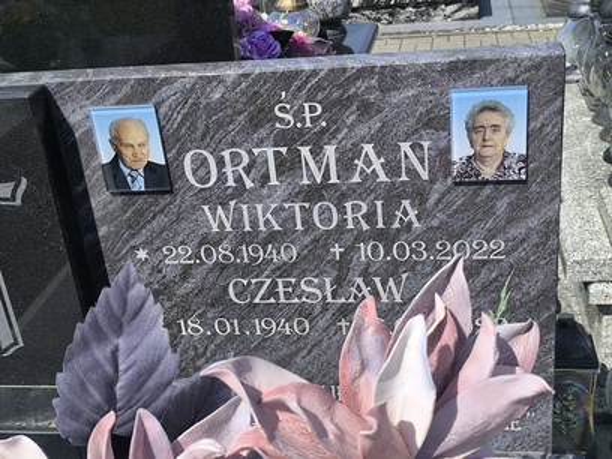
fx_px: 813
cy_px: 230
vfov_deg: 31.5
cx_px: 306
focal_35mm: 46
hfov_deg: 41.2
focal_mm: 6.14
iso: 50
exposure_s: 1/1028
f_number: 1.65
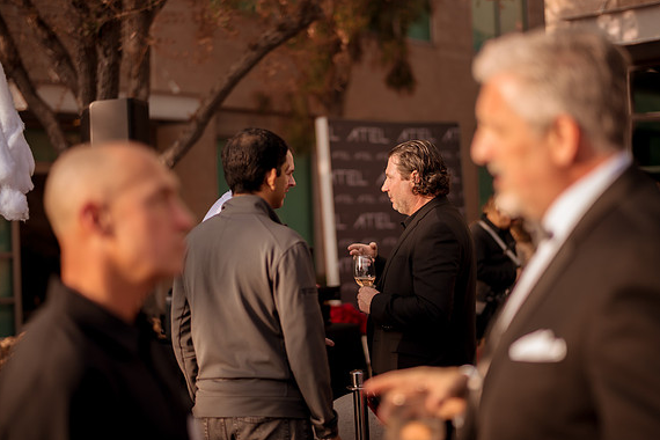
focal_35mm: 59
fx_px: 1082
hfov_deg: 33.9
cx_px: 328
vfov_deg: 23.0
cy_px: 223
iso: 125
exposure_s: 1/3200
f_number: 1.4
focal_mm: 58
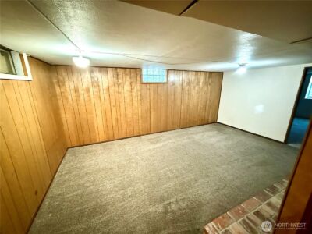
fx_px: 126
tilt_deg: -14.7
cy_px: 117
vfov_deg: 85.7
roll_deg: +0.3
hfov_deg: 102.1
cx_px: 156
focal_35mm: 14
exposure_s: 1/40
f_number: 2.2
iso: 1250
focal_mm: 2.22
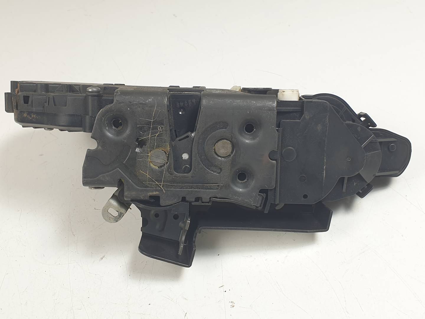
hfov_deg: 67.3
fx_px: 319
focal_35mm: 26
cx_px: 212
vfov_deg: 53.1
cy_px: 160
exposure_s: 1/100
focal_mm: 4.3
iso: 50
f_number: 2.4
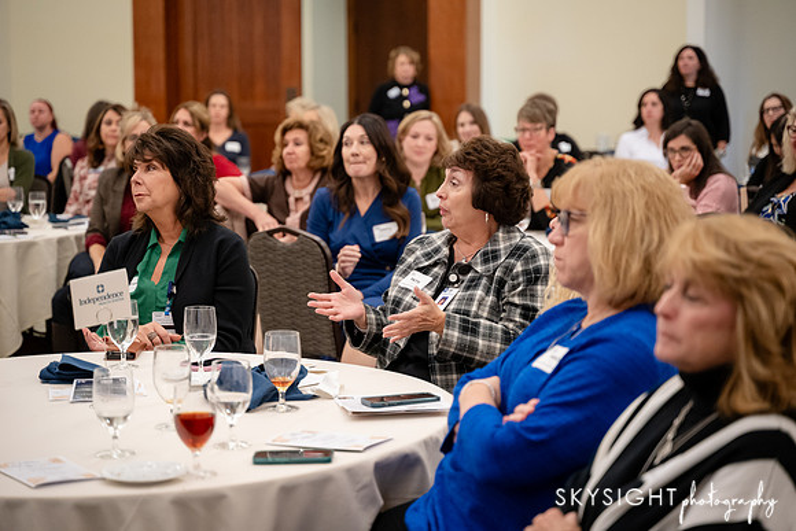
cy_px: 266
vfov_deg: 17.9
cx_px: 398
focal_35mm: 76
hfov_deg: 26.5
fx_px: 1689
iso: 3200
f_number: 2.8
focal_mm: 75
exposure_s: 1/250
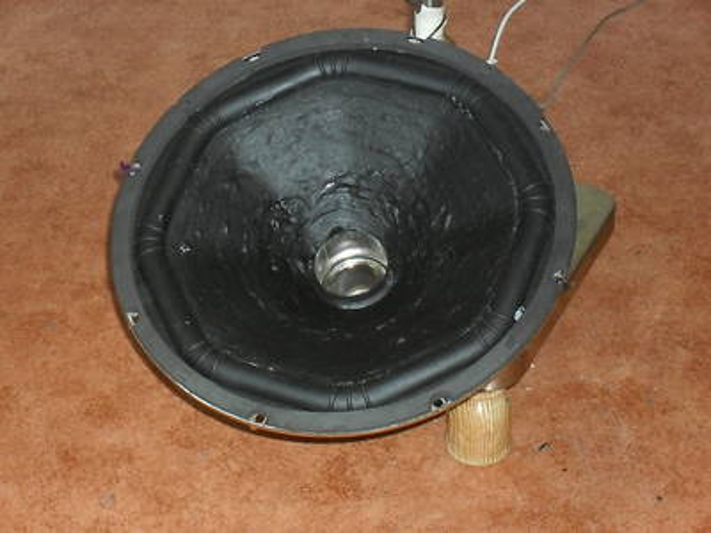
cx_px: 356
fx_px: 2157
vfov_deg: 14.1
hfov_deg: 18.7
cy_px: 266
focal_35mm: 105
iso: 400
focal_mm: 18.9
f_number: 5.8
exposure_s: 1/60
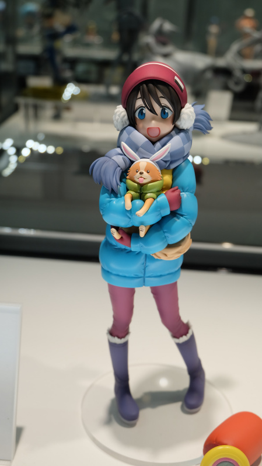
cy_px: 233
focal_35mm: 42
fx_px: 519
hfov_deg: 28.3
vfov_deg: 48.4
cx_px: 145
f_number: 5.6
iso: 400
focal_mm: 26.9
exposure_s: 1/160
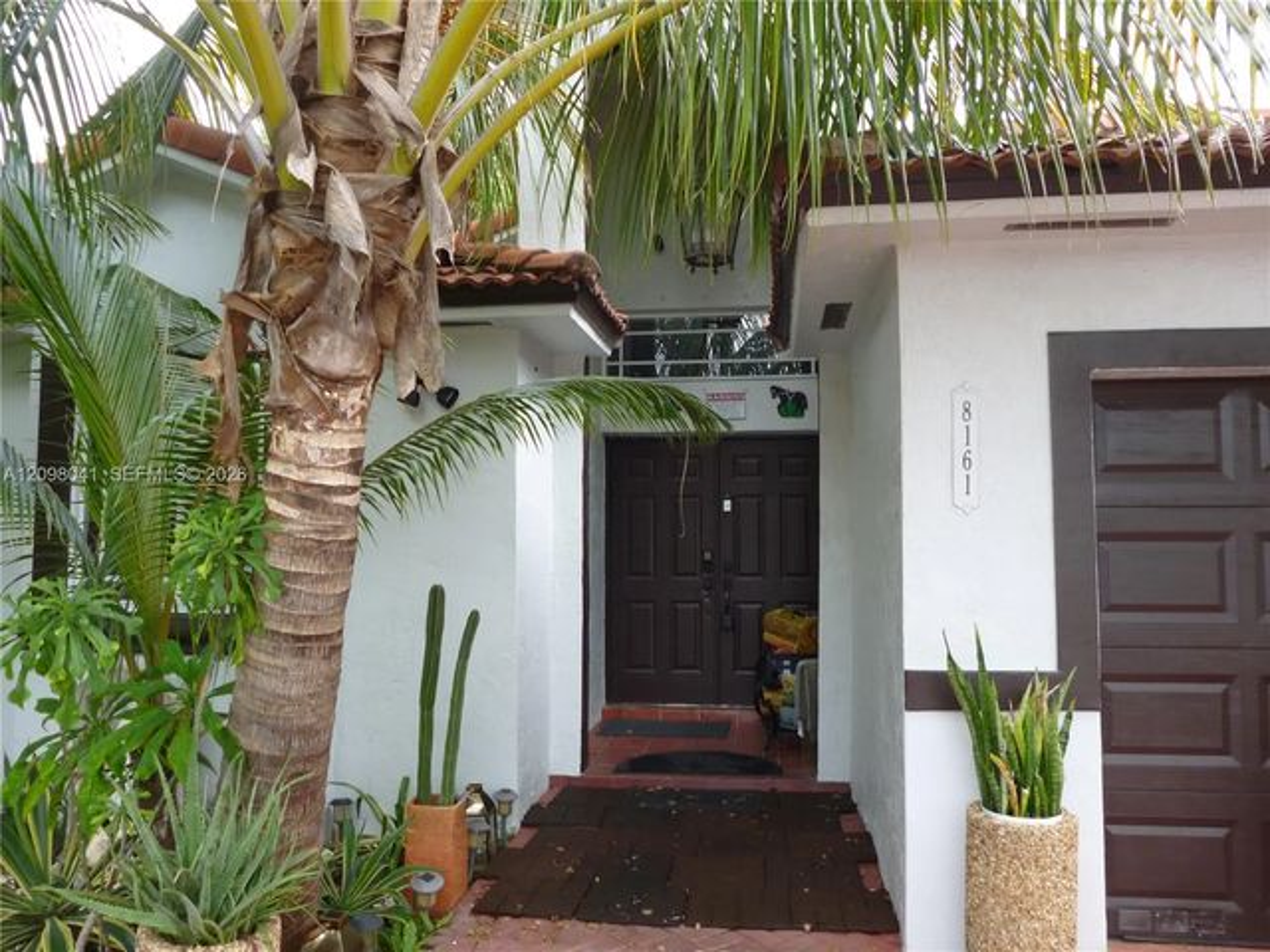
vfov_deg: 49.7
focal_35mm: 28
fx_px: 1027
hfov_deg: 63.4
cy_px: 476
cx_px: 635
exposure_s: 1/60
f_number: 3.1
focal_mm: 5
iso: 100
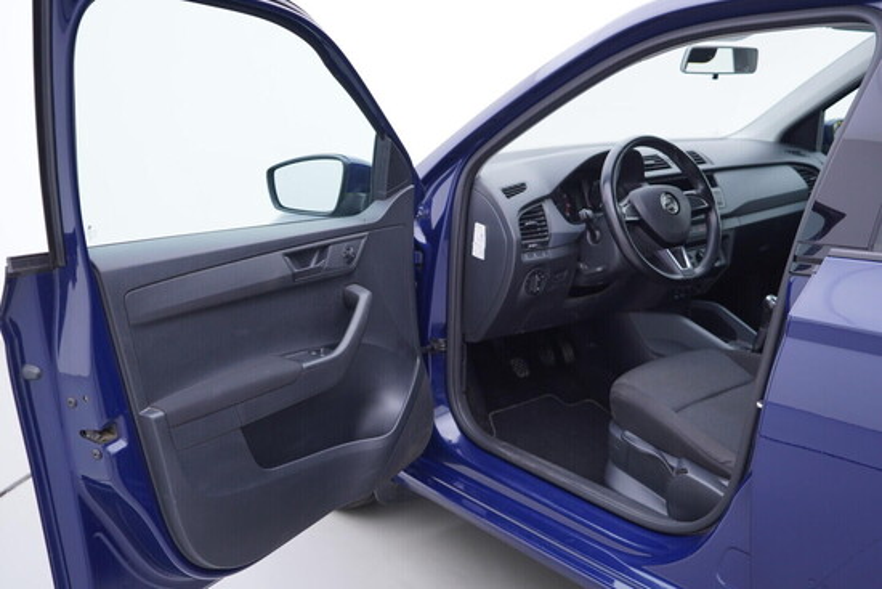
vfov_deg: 36.9
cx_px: 441
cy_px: 294
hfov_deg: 53.1
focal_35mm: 36
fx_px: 882
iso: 125
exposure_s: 1/40
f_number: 2.8
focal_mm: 24
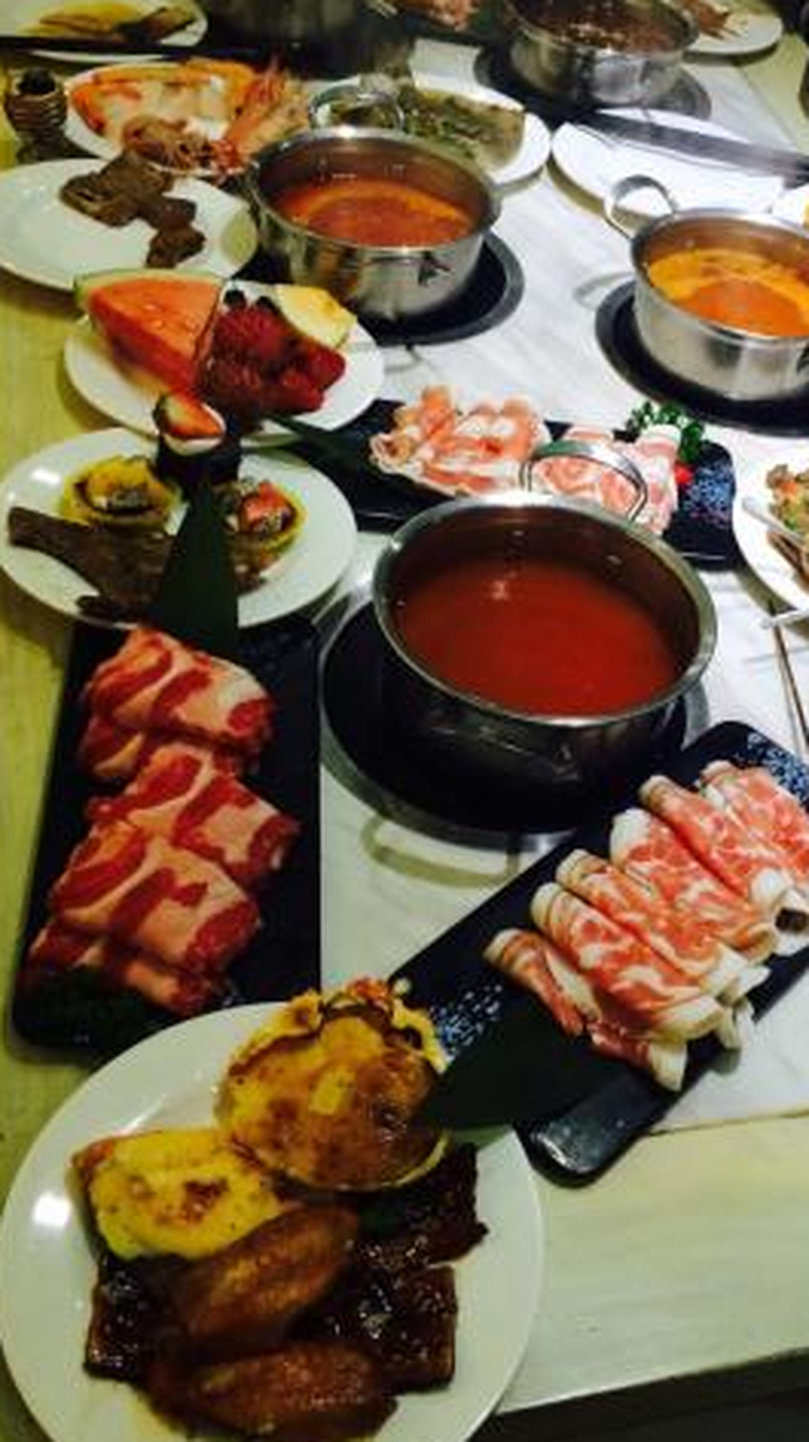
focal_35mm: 40
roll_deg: -11.6
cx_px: 553
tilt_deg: -42.2
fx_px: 1528
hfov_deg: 29.4
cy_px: 613
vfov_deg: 50.3
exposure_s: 1/33
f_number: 2.2
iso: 160
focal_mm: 4.15
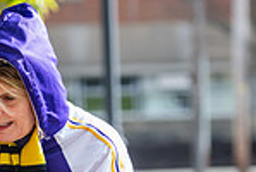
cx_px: -58
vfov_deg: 3.6
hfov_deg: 5.3
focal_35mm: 388
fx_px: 2765
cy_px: 156
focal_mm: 100
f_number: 3.2
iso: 160
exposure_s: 1/400
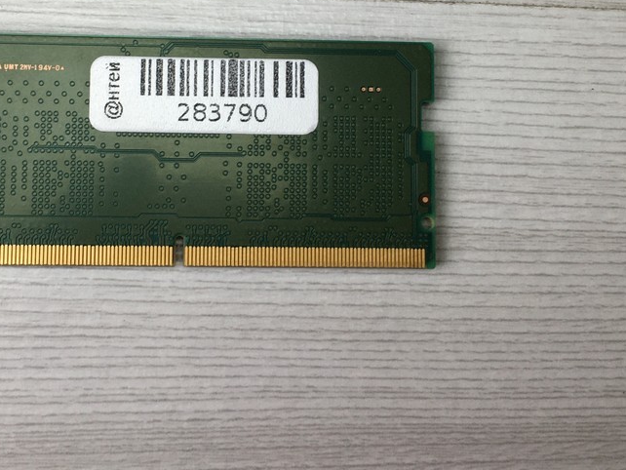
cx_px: 241
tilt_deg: -80.4
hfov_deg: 29.7
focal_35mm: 65
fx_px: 1176
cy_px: 107
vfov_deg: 22.4
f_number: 2.2
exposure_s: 1/100
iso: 32
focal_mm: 4.15
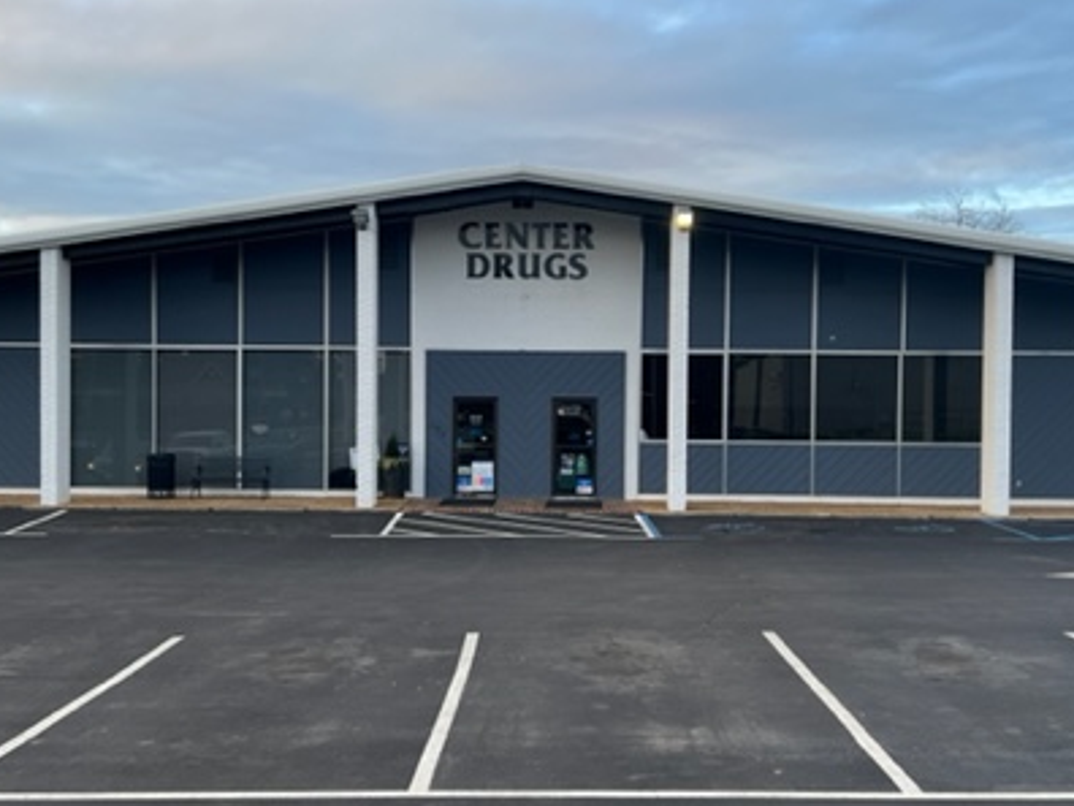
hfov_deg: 44.8
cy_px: 426
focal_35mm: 42
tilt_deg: -1.8
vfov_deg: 34.3
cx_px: 526
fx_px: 1303
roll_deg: -0.7
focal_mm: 5.7
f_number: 1.5
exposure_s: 1/581
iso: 50
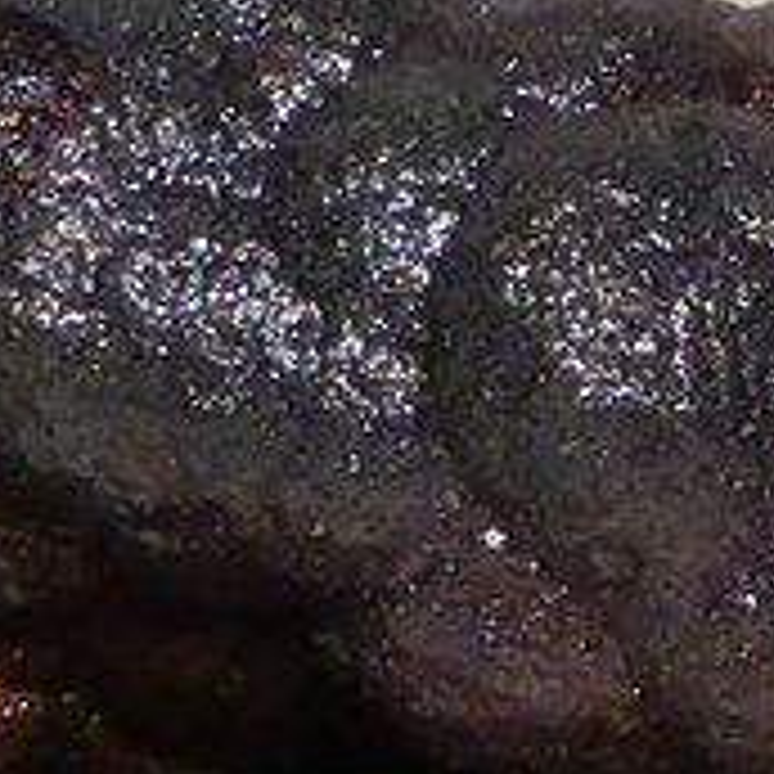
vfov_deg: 3.5
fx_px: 12699
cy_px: 1215
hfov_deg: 3.5
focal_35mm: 502
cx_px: 1688
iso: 400
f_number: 4.7
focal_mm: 10.3
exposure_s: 1/40
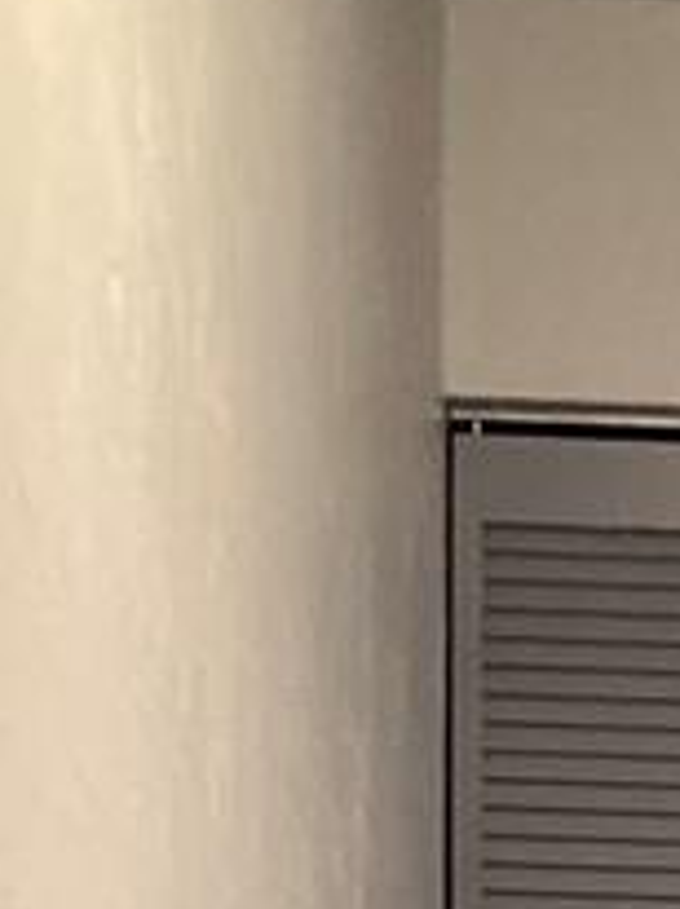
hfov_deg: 8.0
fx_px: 4751
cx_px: 1135
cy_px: 1875
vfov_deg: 10.0
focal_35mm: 181
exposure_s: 1/40
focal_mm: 3.3
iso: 320
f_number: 2.4
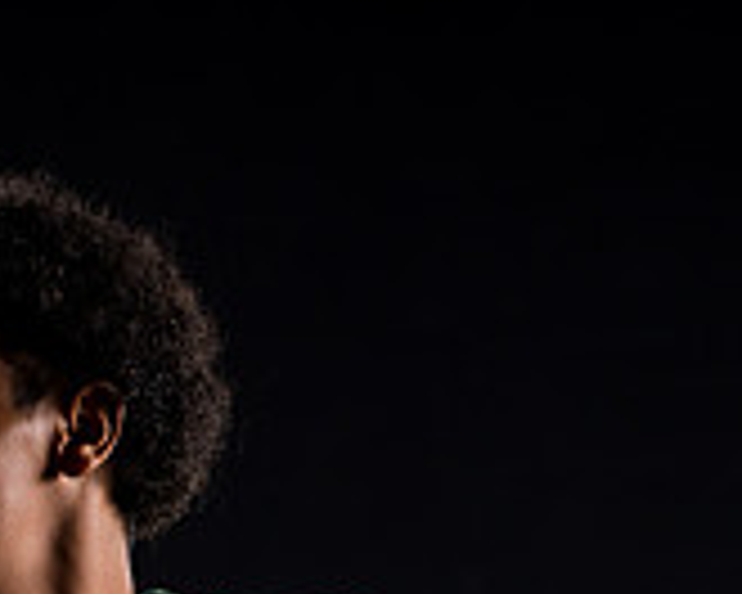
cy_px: 835
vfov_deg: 4.2
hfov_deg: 5.3
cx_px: 0
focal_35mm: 363
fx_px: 7972
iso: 200
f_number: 4
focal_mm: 110
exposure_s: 1/160
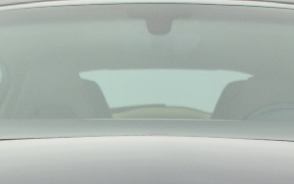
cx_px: 109
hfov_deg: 11.3
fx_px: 1490
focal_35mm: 186
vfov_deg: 6.9
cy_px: 332
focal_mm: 34
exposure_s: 1/320
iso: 1600
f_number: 4.5
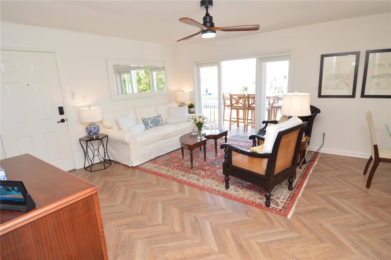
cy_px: 130
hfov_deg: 90.1
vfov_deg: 67.3
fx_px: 195
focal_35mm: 18
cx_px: 196
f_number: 5
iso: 400
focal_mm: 12
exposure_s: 1/100
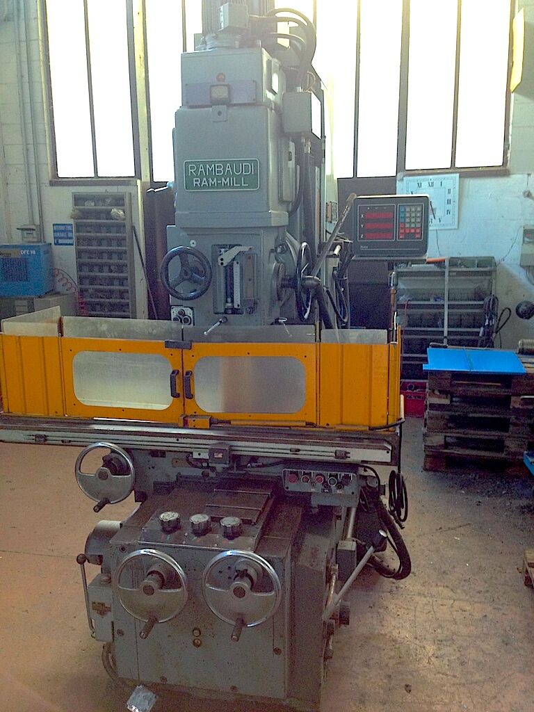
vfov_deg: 55.4
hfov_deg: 42.9
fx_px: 679
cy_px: 356
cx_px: 267
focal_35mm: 33
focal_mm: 4.12
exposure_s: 1/20
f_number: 2.4
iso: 100
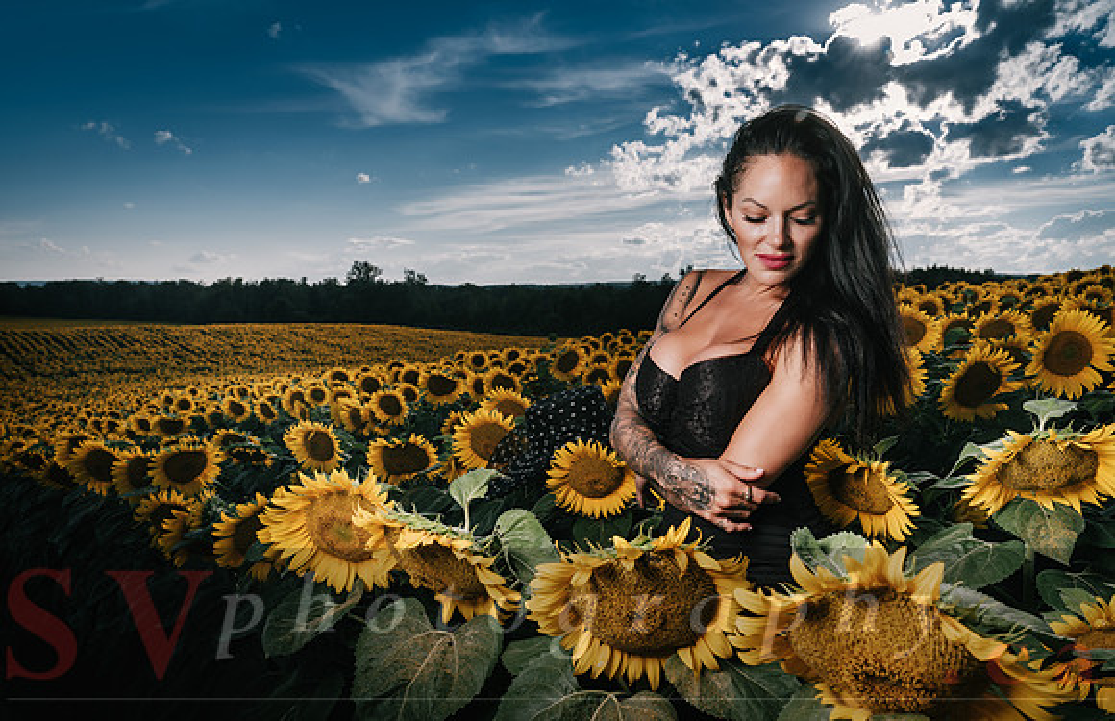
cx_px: 558
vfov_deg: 48.2
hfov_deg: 69.4
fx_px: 805
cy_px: 396
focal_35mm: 26
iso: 100
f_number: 9
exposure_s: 1/125
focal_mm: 32
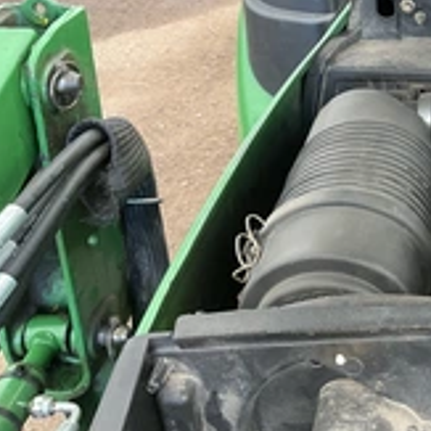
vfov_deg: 26.9
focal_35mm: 63
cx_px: 524
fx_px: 887
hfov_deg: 24.6
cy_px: 98
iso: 64
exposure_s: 1/78
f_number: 1.8
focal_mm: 3
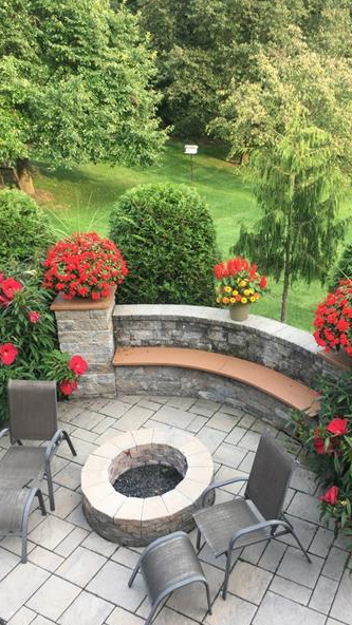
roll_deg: +2.4
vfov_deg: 61.0
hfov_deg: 36.6
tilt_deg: -24.9
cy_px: 315
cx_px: 208
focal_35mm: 32
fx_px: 531
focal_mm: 4.15
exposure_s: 1/120
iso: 40
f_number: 2.2
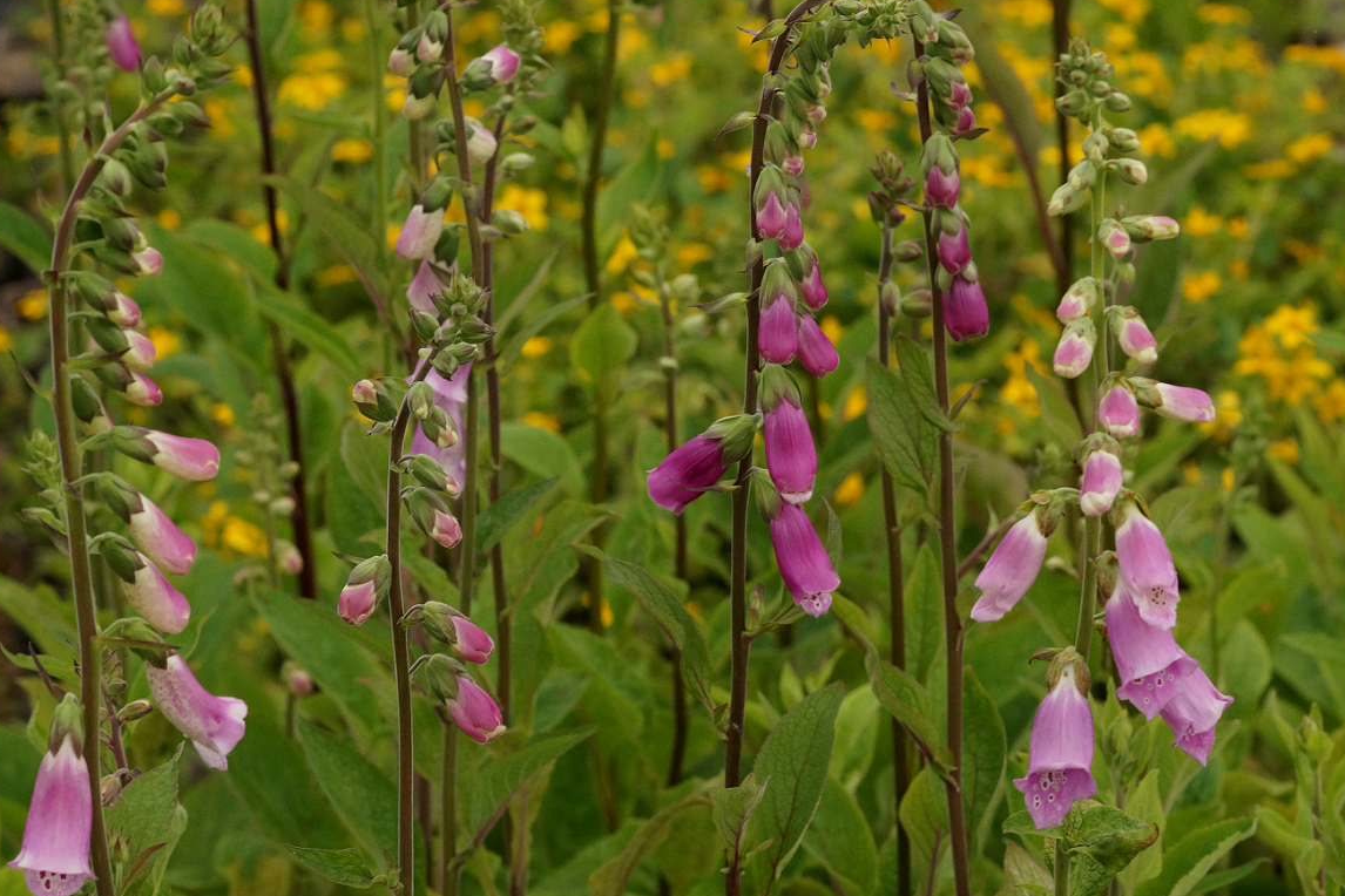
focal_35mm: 157
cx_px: 688
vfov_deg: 8.7
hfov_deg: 13.1
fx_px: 5865
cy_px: 435
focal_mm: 100
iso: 1000
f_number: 8
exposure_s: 1/160
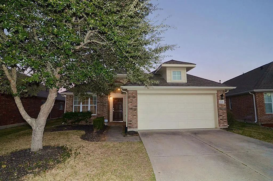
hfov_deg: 95.1
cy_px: 90
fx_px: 125
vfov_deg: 71.8
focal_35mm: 16
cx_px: 136
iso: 640
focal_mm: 11
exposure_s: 1/30
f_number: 9
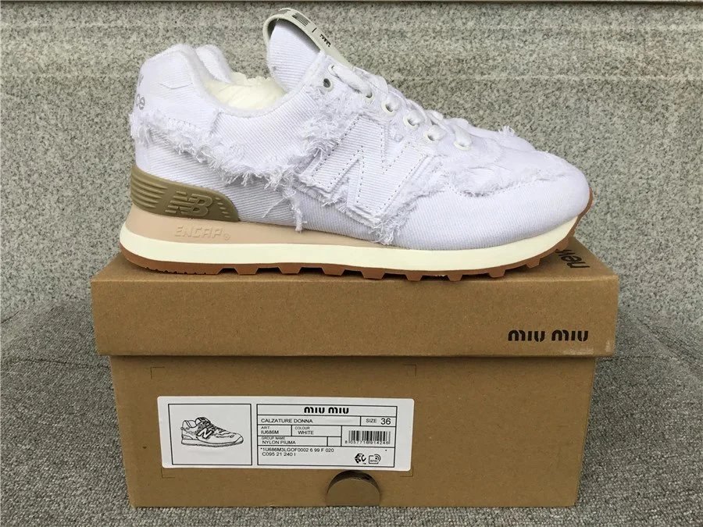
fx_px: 630
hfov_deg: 58.4
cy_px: 264
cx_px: 352
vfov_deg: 45.4
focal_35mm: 31
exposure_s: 1/100
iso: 40
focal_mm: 3.3
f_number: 2.4
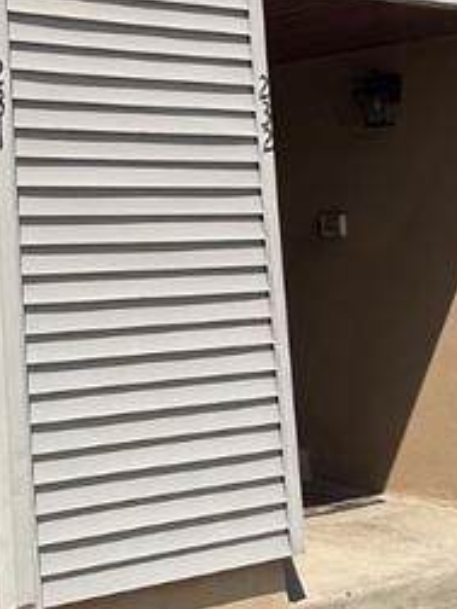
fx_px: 1056
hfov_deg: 16.7
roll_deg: +1.5
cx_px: -510
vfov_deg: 32.0
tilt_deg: +3.2
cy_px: 213
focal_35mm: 60
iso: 50
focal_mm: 2.22
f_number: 2.2
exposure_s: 1/2976
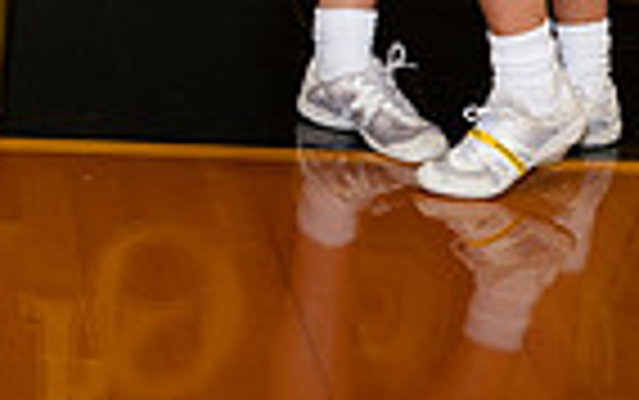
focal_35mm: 174
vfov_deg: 7.1
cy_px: -535
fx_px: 3033
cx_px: 428
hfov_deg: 12.0
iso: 800
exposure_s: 1/250
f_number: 4
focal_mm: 54
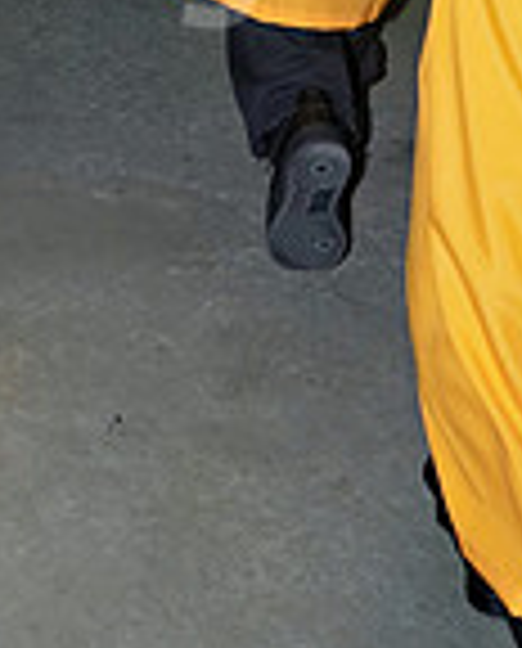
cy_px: -338
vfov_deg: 15.5
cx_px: -99
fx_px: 2192
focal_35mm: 114
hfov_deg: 13.2
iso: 1000
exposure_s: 1/250
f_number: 4.5
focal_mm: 26
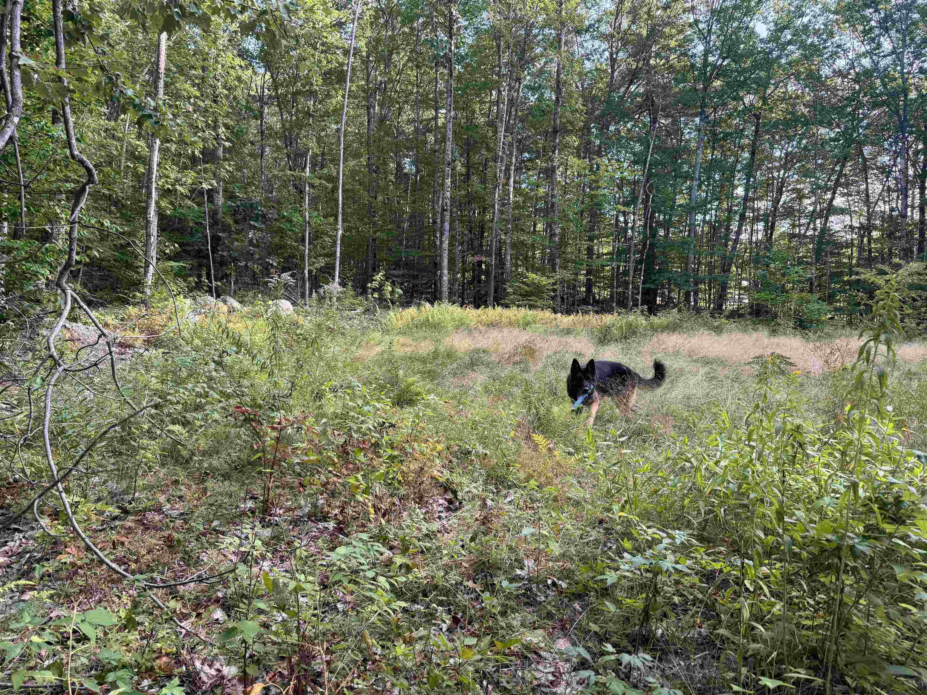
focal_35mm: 24
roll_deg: +0.2
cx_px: 464
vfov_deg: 56.8
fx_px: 643
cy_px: 348
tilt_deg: +1.4
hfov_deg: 71.6
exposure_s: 1/151
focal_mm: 6.76
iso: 64
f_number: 1.78
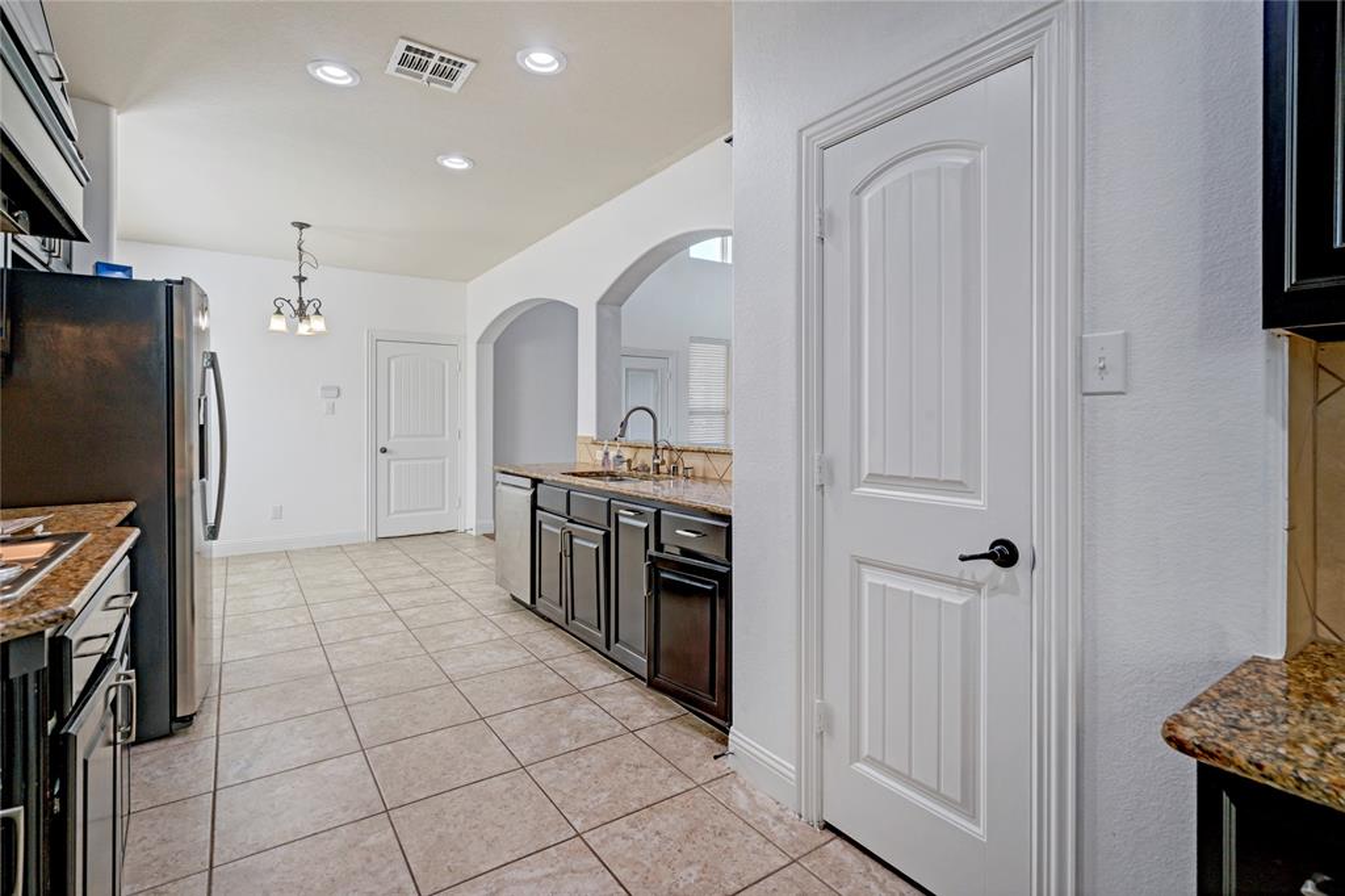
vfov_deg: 73.7
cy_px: 448
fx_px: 598
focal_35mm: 16
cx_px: 672
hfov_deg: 96.8
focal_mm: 16
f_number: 6.3
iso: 400
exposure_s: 1/25
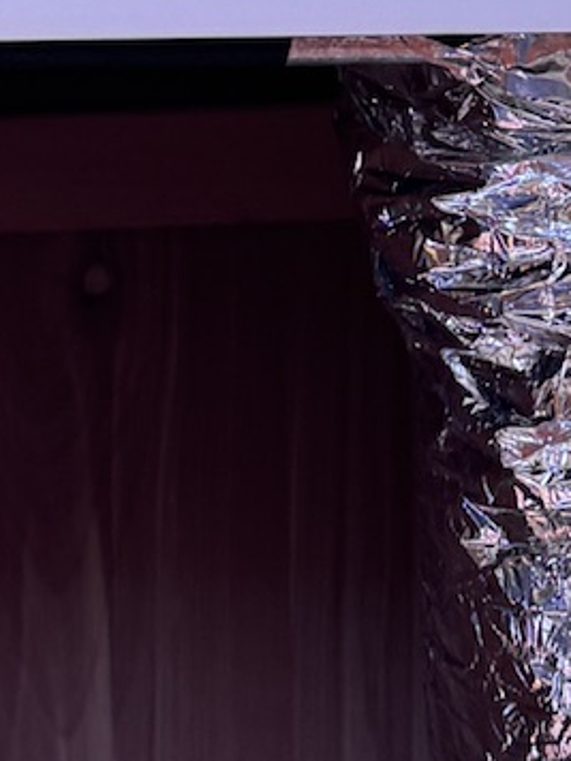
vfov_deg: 14.0
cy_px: -96
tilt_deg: -7.4
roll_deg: +2.5
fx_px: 3035
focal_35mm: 138
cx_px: 126
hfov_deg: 10.7
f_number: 1.78
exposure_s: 1/121
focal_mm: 6.76
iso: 100
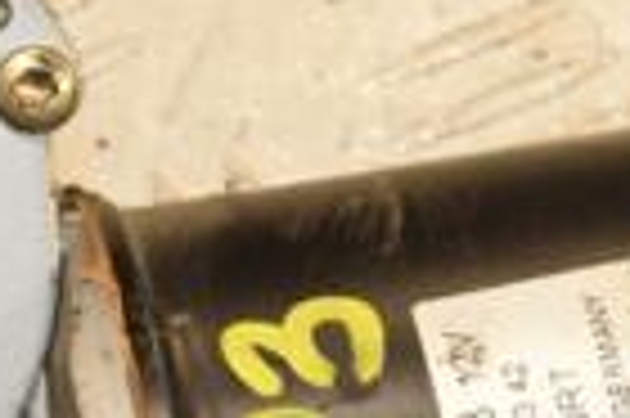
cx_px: 27
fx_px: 6957
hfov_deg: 5.2
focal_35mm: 398
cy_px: 387
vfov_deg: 3.4
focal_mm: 62
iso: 800
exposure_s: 1/200
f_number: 8
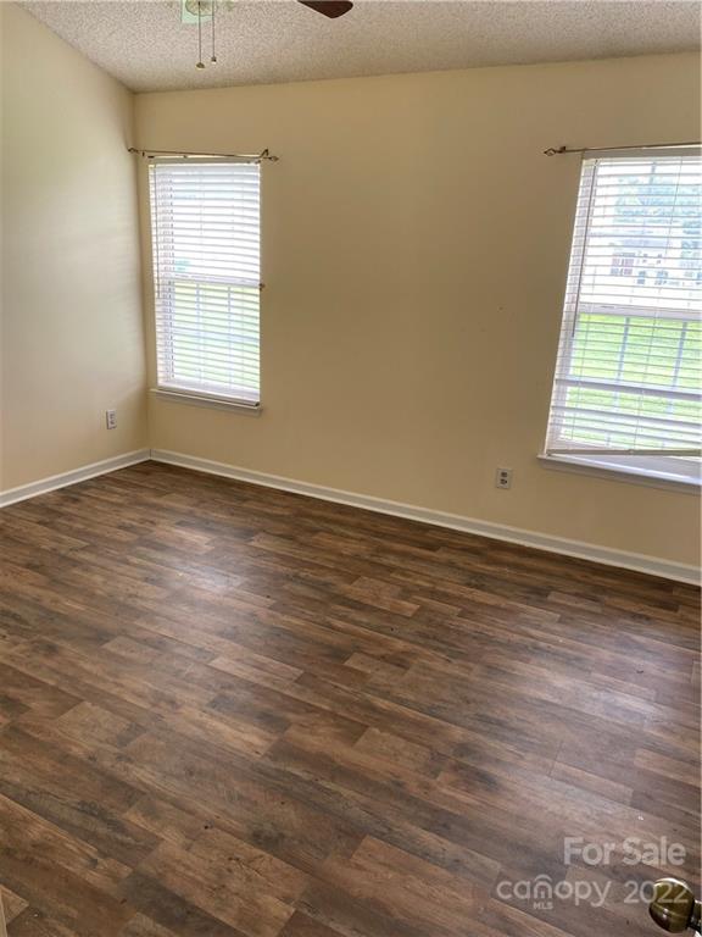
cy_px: 468
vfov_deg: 67.3
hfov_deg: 53.1
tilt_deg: -16.0
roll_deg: -2.3
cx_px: 351
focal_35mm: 26
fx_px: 703
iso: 80
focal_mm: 4.25
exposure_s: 1/122
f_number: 1.8
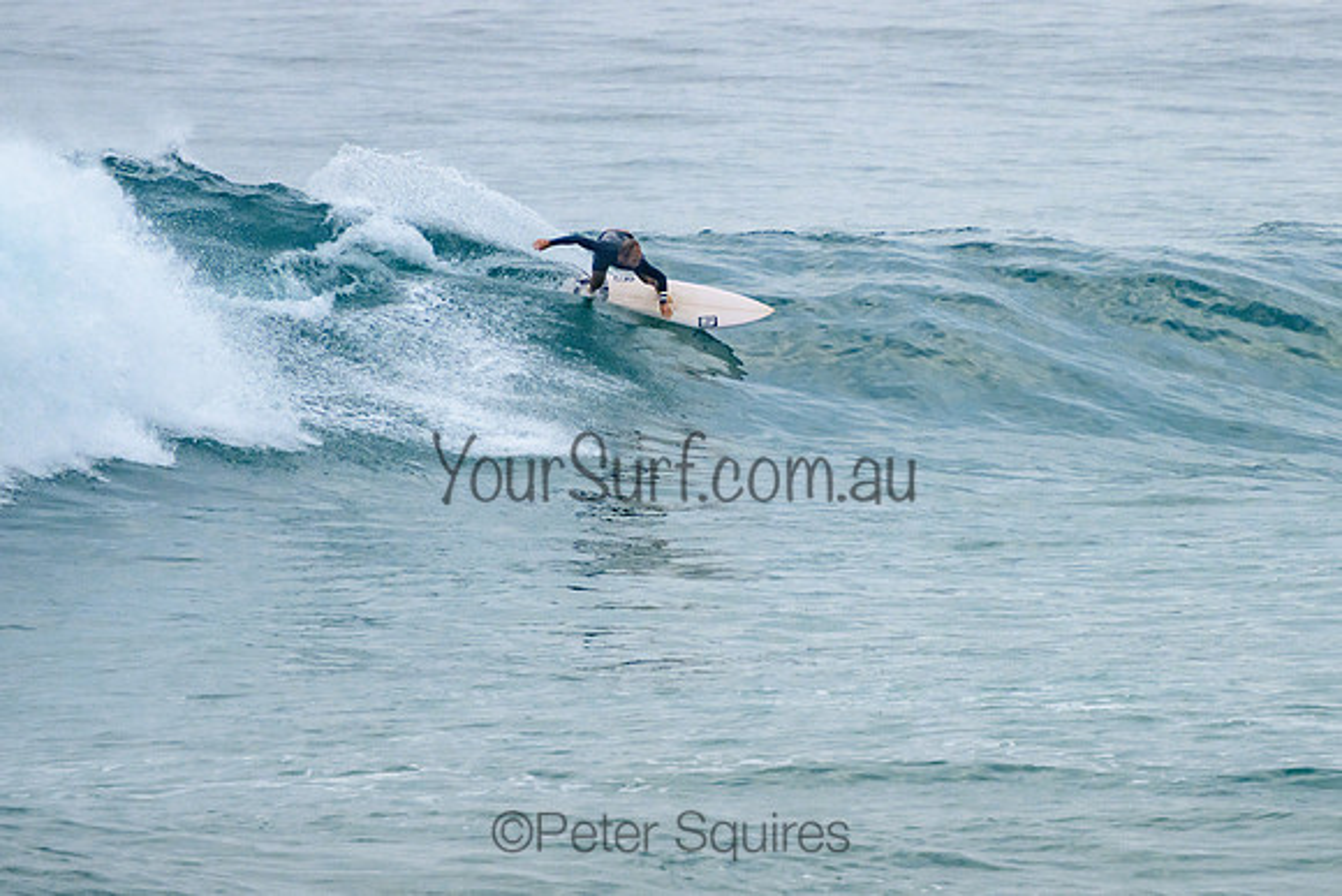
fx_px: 20485
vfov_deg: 2.5
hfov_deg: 3.8
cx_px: 922
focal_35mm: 549
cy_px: 336
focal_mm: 400
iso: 500
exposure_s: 1/1250
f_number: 5.6
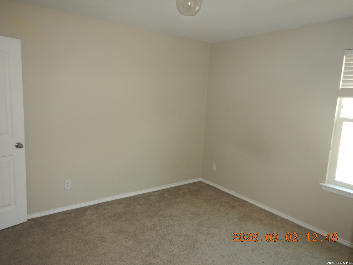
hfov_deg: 71.6
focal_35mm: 24
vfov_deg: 56.8
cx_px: 176
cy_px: 132
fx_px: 245
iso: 200
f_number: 2.8
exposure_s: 1/30
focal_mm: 4.3
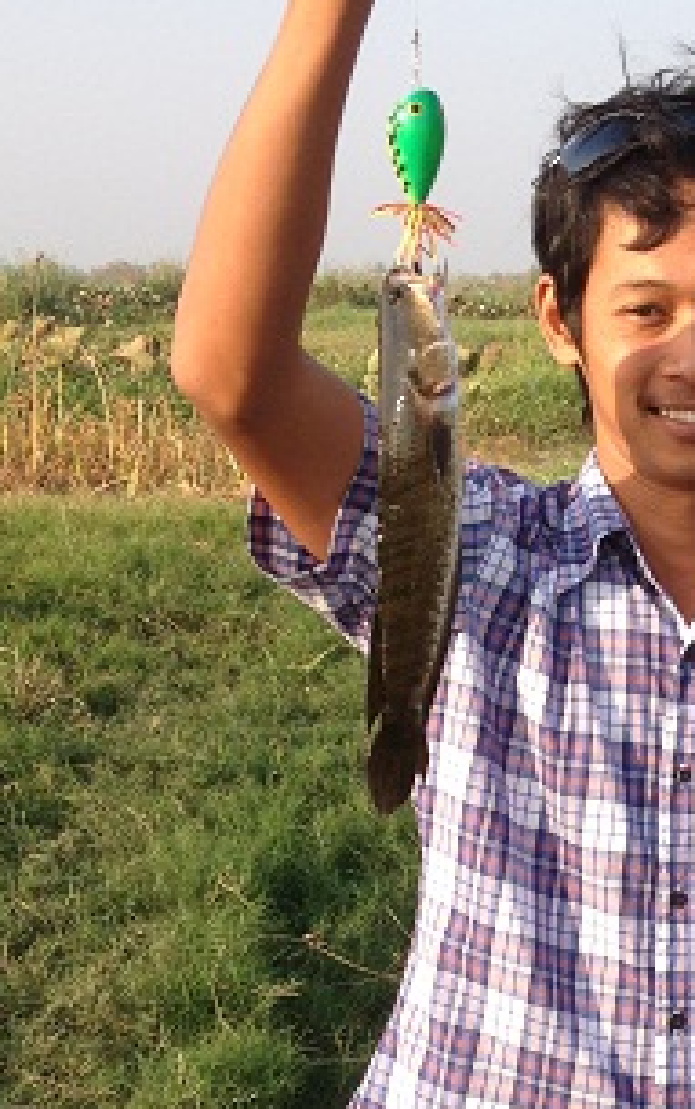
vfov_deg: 28.1
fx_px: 2209
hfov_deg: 17.5
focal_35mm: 73
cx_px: 688
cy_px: 713
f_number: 2.4
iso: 50
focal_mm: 4.28
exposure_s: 1/690
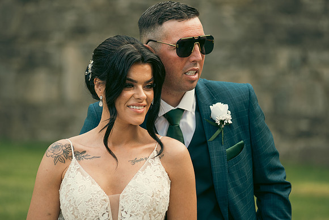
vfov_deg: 7.4
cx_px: 164
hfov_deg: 11.1
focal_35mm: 185
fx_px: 1691
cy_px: 110
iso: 100
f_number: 3.5
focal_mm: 185
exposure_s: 1/200
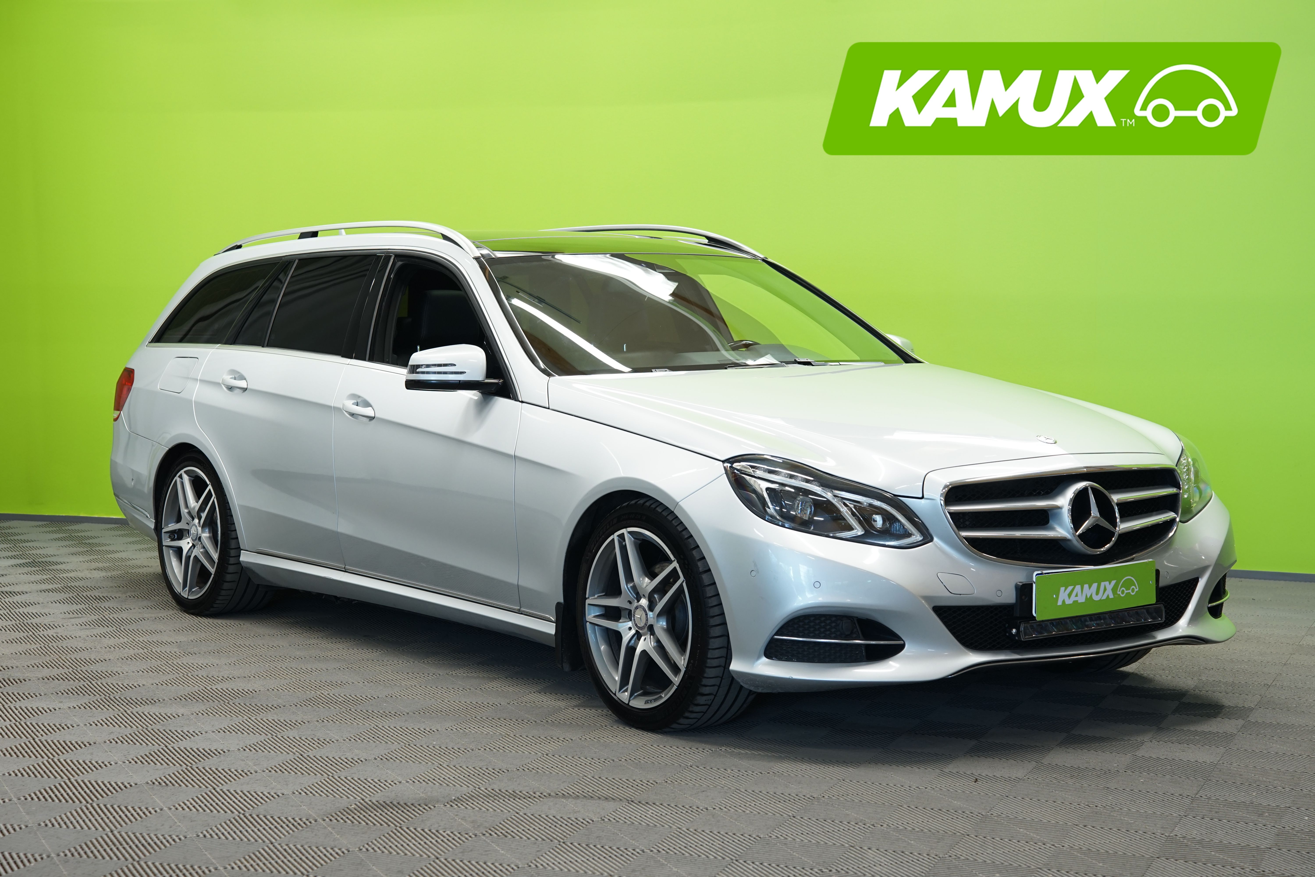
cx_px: 658
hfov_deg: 31.9
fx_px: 2301
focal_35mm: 63
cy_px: 438
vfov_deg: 21.6
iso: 500
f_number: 5.6
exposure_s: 1/15
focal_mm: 63
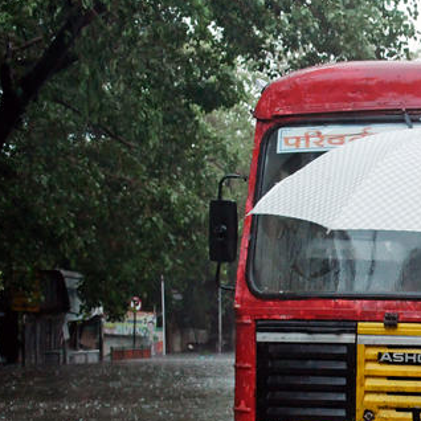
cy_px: 379
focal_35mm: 96
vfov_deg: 17.8
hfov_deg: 17.1
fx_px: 1321
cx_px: 539
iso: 1600
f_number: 3.8
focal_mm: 26
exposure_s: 1/80
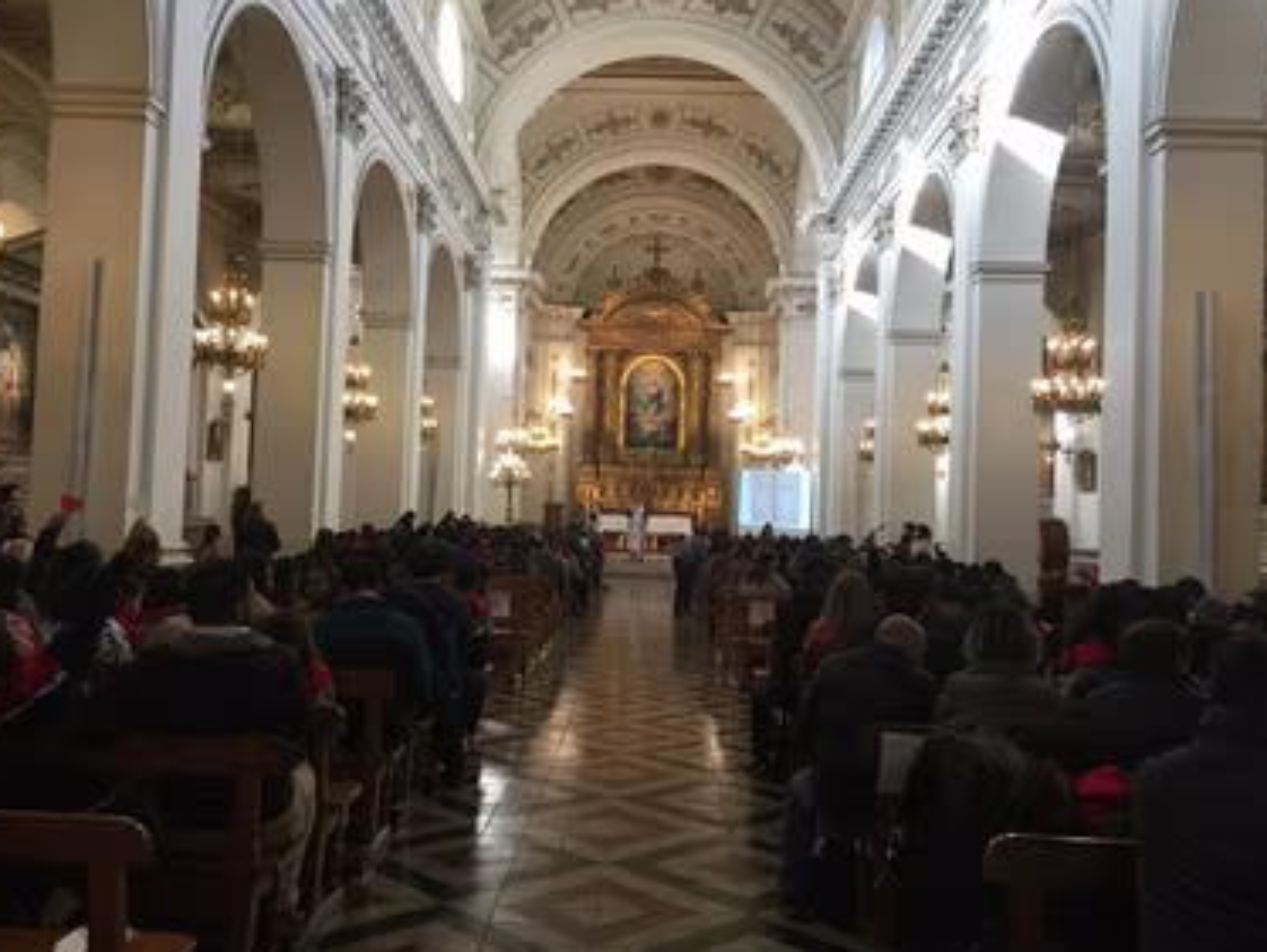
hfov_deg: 58.3
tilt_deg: +2.7
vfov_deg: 45.5
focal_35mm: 31
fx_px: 1135
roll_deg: -2.1
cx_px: 630
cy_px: 474
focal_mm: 4.15
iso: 50
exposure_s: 1/17
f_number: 2.2
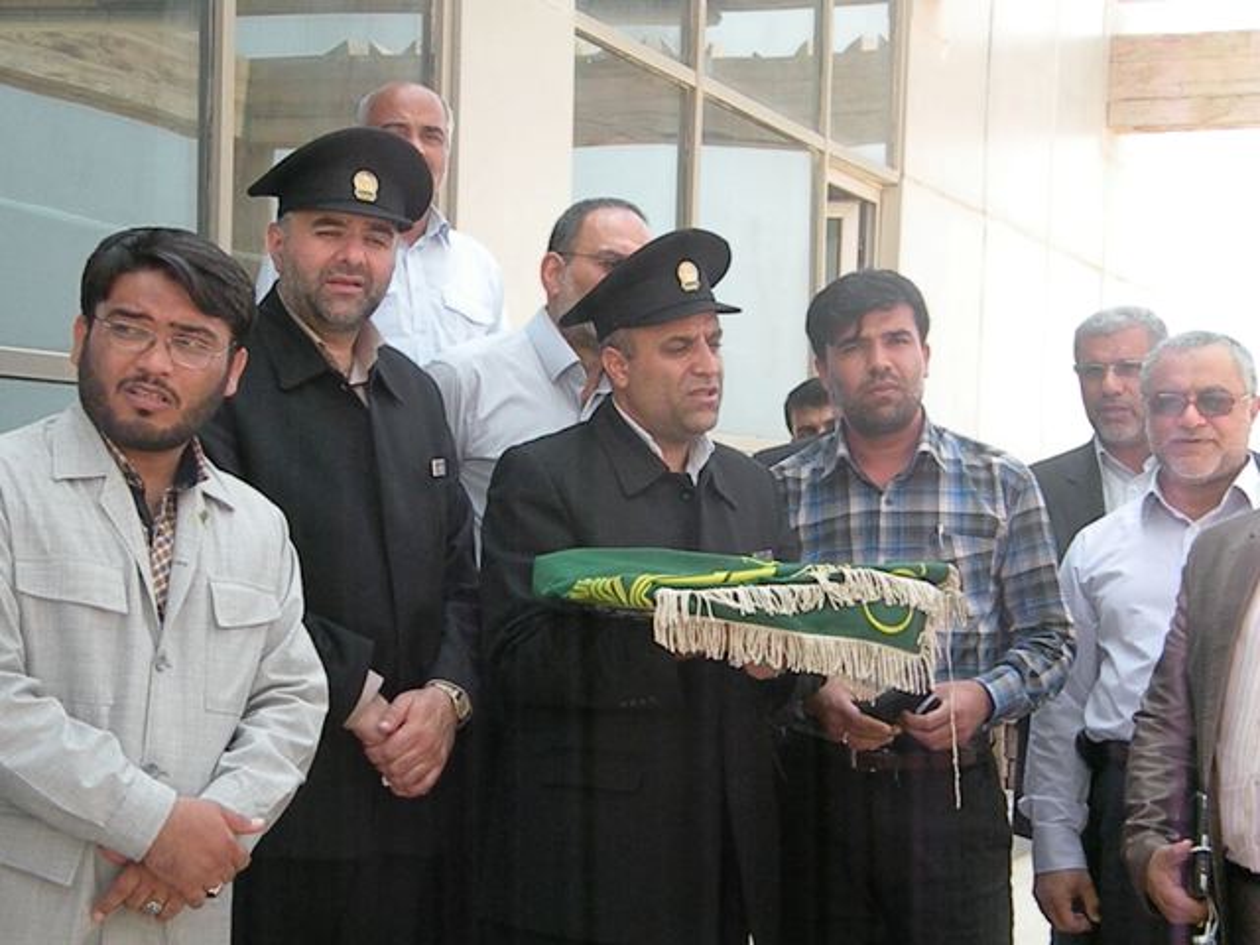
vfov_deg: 19.6
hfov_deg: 26.0
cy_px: 472
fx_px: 2730
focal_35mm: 75
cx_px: 630
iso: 640
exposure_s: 1/1225
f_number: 4
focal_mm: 13.4
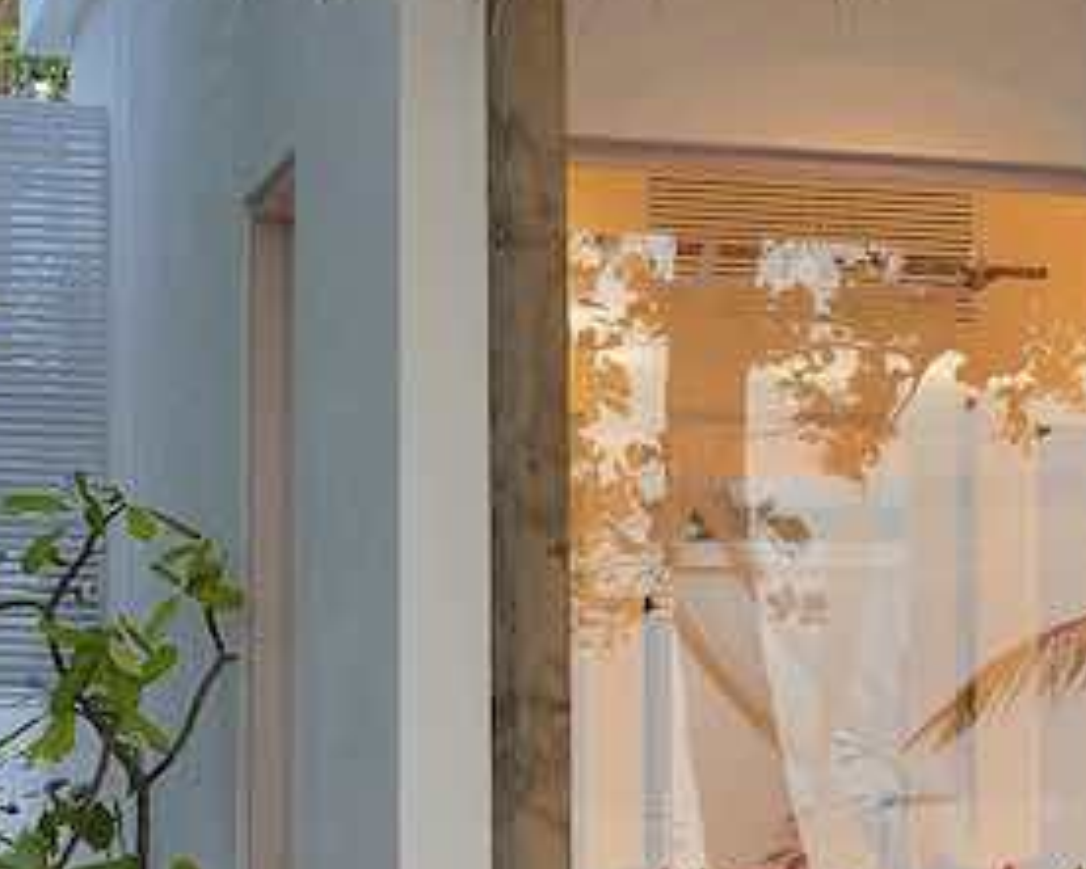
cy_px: 653
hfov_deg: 14.5
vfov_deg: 12.9
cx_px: 1853
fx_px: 3826
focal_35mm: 119
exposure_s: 1/2
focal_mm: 35
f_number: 8
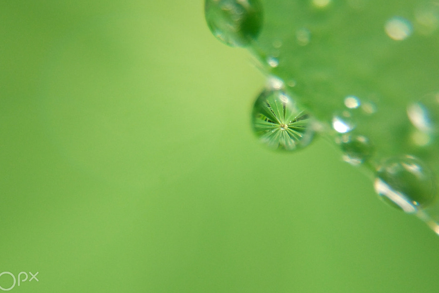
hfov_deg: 44.2
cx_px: 267
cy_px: 87
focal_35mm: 44
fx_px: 537
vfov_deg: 30.2
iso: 100
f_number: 2
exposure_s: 1/180
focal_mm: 4.26
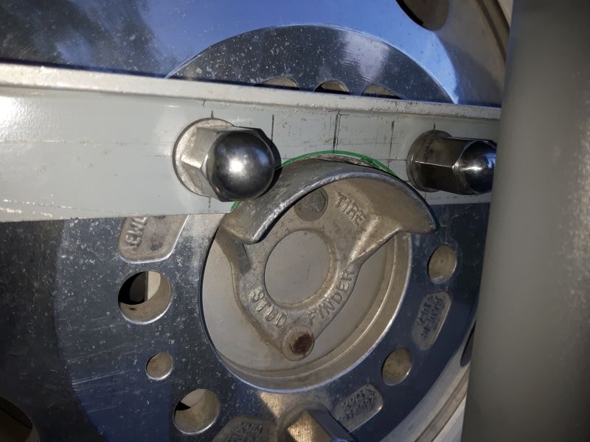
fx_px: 528
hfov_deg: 58.4
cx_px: 295
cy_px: 221
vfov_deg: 45.4
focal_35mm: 31
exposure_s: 1/165
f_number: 1.9
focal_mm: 3.7
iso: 40
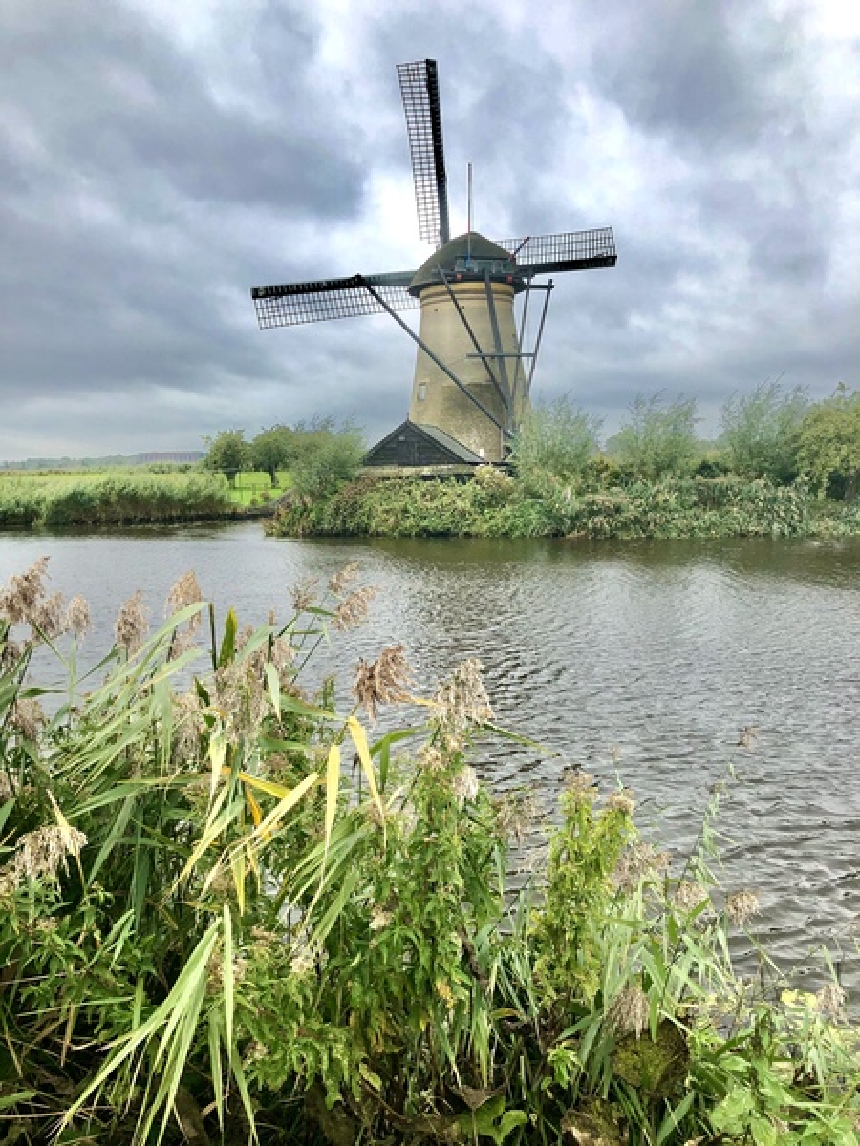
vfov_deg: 63.4
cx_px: 430
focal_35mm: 28
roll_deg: +1.7
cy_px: 573
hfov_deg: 49.7
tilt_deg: -6.5
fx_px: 928
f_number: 1.8
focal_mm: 3.99
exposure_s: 1/415
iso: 20
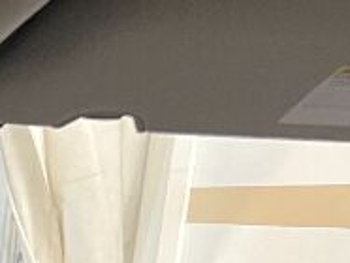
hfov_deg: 11.6
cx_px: -453
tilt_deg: -16.9
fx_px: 1448
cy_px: 601
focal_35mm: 143
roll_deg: -1.9
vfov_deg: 9.4
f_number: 1.5
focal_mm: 5.7
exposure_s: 1/60
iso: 320
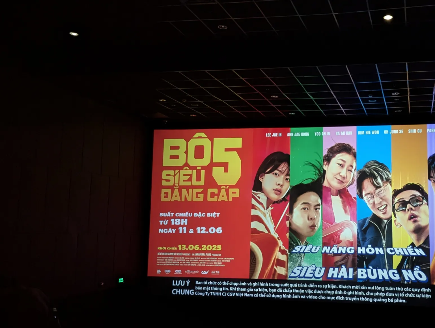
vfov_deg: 36.7
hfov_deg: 46.3
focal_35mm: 39
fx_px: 491
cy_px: 203
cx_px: 321
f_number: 1.85
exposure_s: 1/24
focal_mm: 6.81
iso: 509
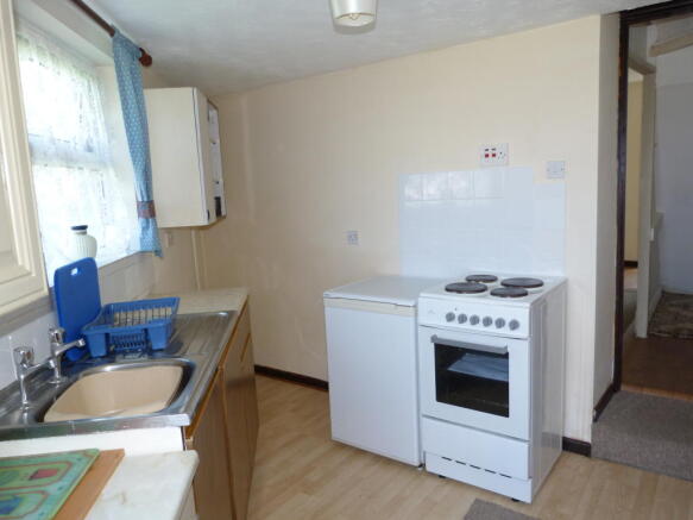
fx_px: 500
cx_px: 346
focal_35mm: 25
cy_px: 260
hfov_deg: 69.4
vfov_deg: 54.9
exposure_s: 1/60
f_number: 2.8
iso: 100
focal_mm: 4.5
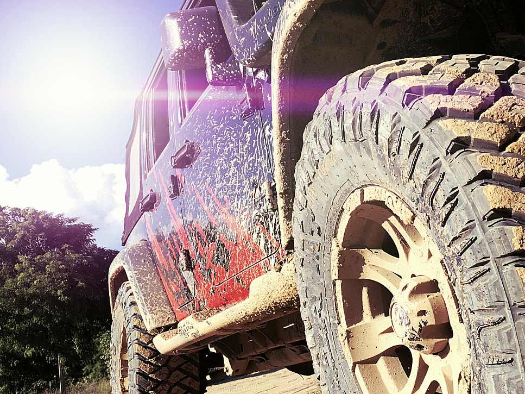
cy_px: 179
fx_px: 728
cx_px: 404
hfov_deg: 38.5
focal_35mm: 48
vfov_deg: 30.2
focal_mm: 4.15
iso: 25
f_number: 2.2
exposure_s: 1/646
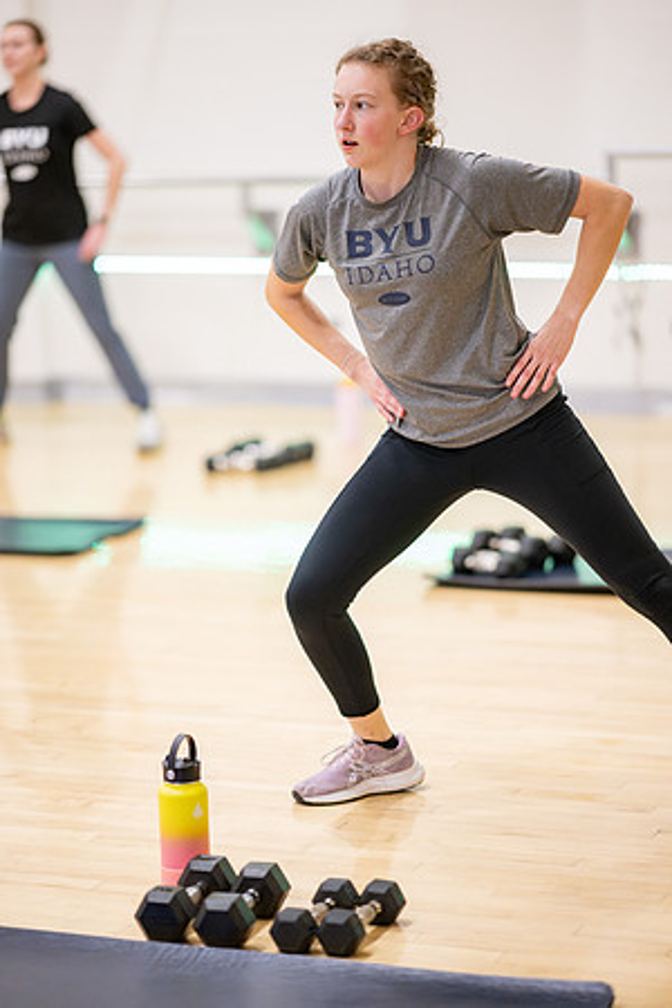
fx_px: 2940
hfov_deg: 13.0
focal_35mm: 105
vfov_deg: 19.5
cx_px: 336
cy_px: 504
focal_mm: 105
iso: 5000
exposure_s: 1/500
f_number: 1.4
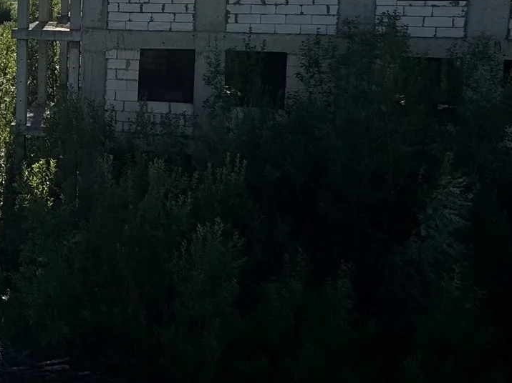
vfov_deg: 29.8
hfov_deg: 33.6
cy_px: 55
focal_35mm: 47
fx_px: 695
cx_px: -87
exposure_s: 1/3717
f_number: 2.2
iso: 50
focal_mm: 2.22
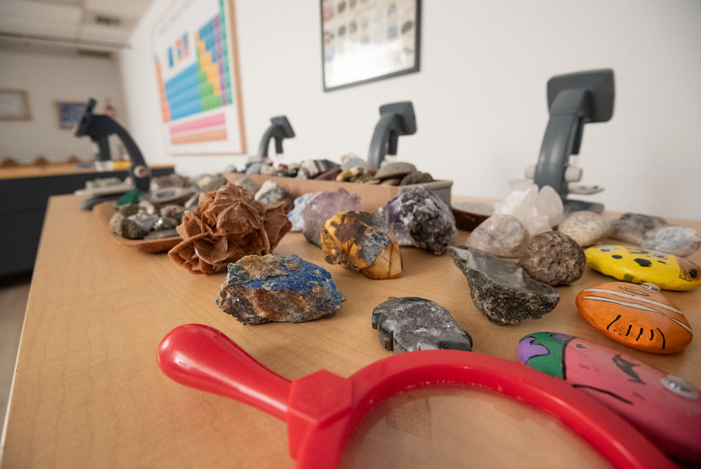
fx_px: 312
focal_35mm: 16
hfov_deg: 96.7
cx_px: 350
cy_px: 234
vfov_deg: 73.8
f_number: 5.6
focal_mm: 16
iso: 4500
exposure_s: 1/100
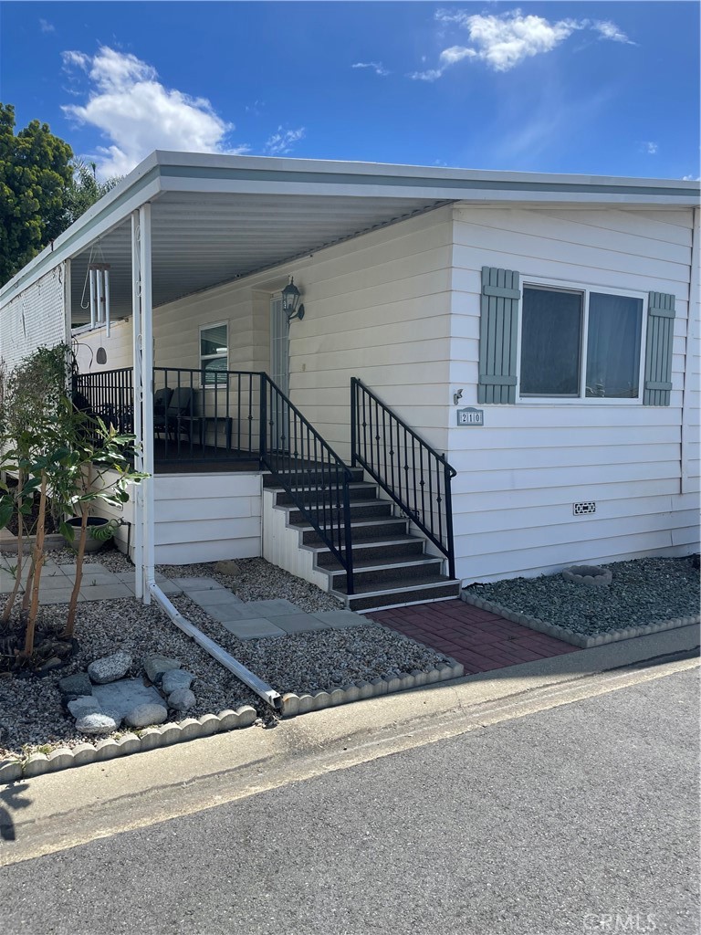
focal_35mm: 26
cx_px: 350
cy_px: 468
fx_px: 702
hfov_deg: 53.1
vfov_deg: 67.3
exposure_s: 1/2747
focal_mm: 4.2
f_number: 1.6
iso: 32
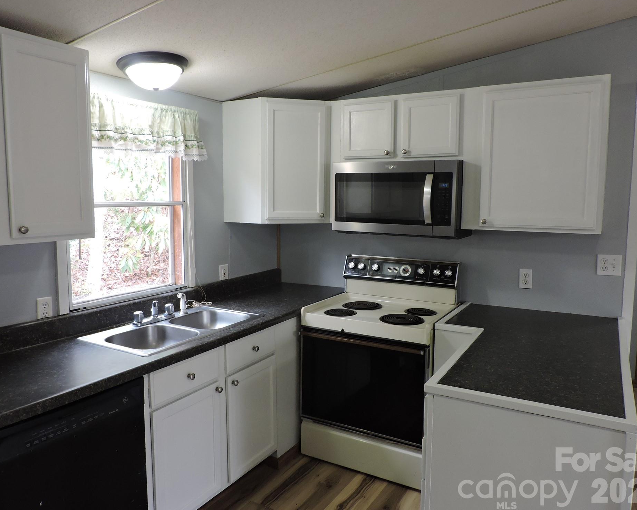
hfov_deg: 66.0
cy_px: 250
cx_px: 312
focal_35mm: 26
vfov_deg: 54.9
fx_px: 490
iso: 200
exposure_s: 1/30
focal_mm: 4.3
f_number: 3
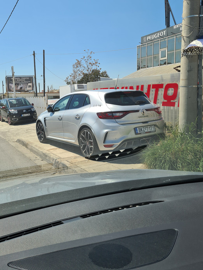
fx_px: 235
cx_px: 92
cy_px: 115
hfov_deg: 46.7
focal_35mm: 30
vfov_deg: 59.7
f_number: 1.8
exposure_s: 1/2500
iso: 50
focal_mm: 5.4
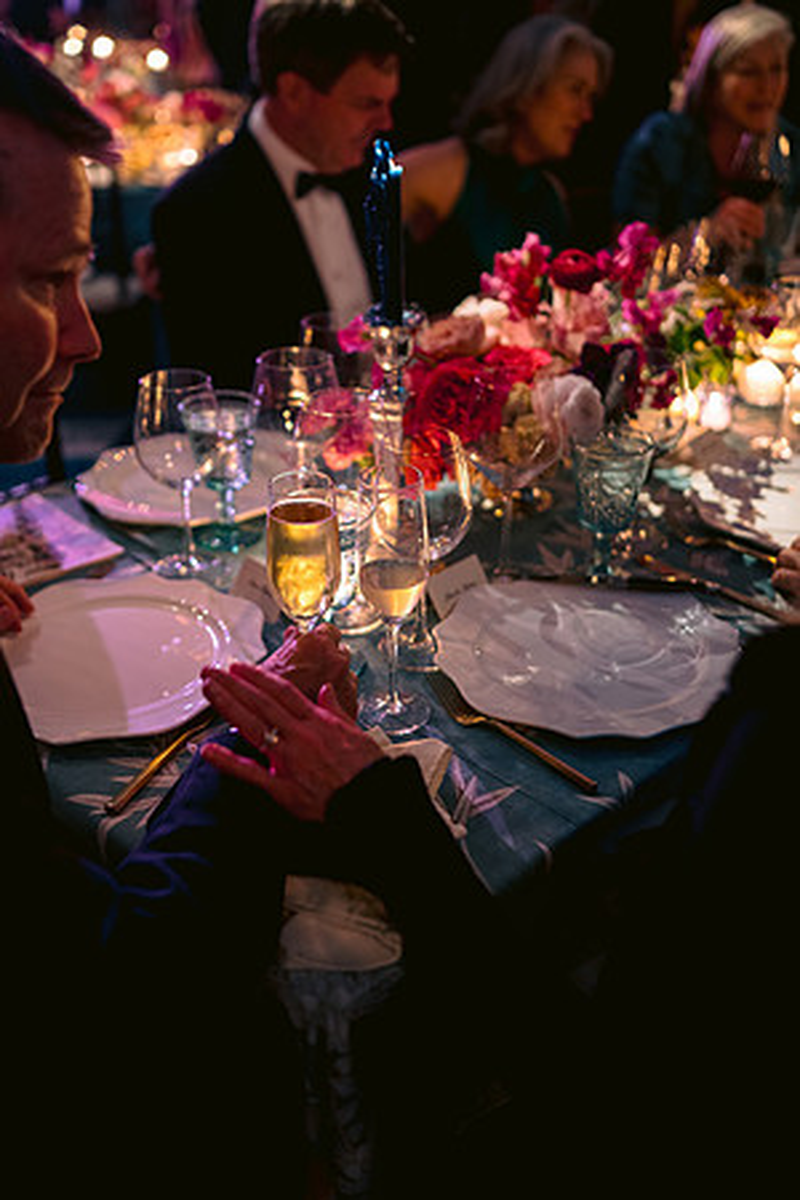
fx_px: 1167
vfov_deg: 54.4
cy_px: 600
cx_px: 400
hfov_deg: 37.9
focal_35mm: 35
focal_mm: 35
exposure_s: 1/15
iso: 800
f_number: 1.8
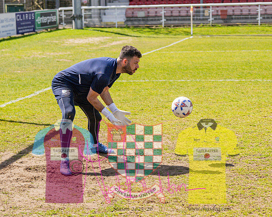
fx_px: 801
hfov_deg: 19.3
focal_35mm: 100
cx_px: 143
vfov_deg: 15.5
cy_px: 109
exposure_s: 1/26000
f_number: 2.5
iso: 2000
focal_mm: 48
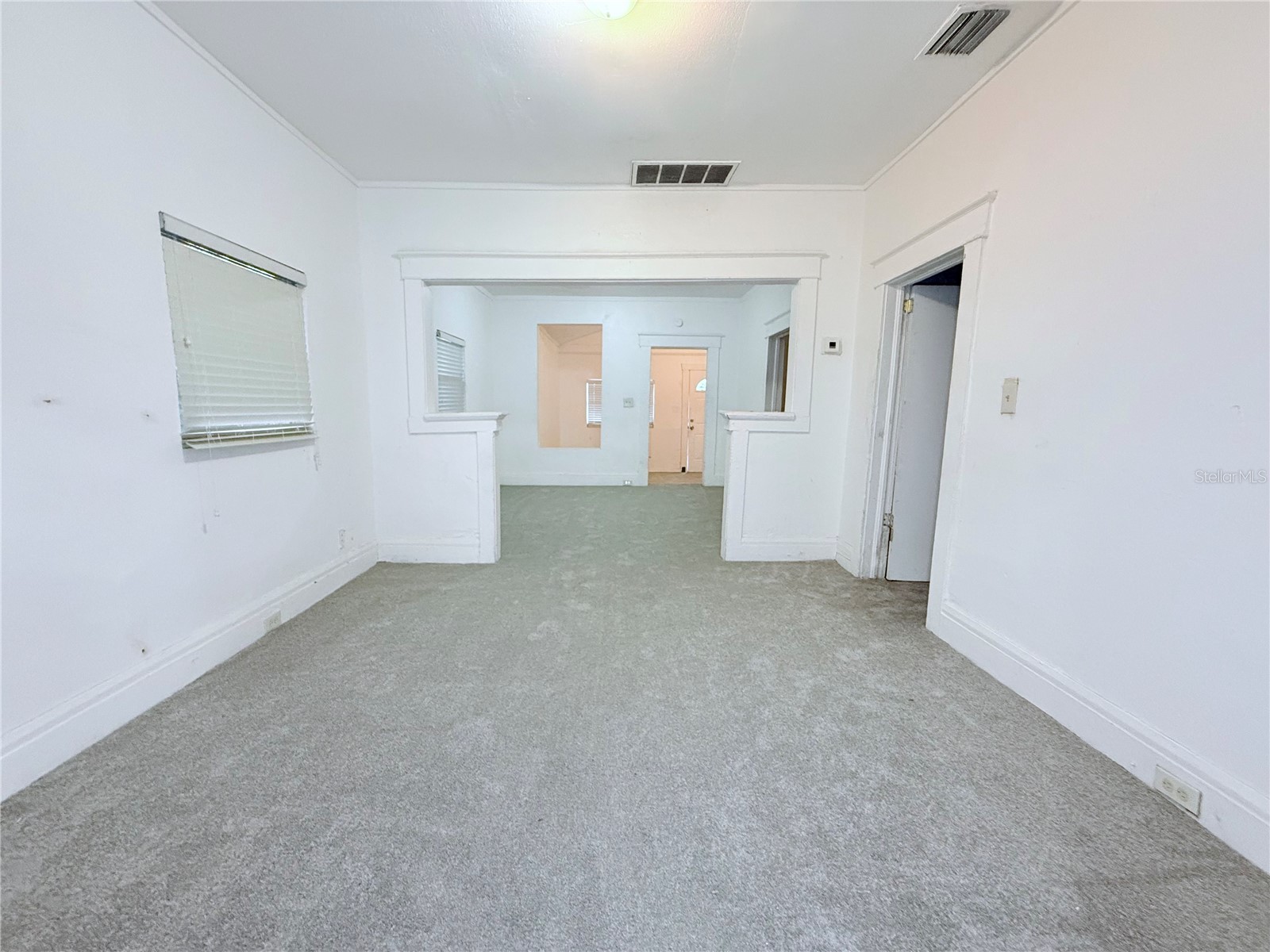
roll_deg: -0.5
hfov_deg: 102.1
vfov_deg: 85.7
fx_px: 514
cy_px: 476
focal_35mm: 14
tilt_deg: -7.1
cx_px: 635
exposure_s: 1/60
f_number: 2.2
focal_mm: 2.22
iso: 500
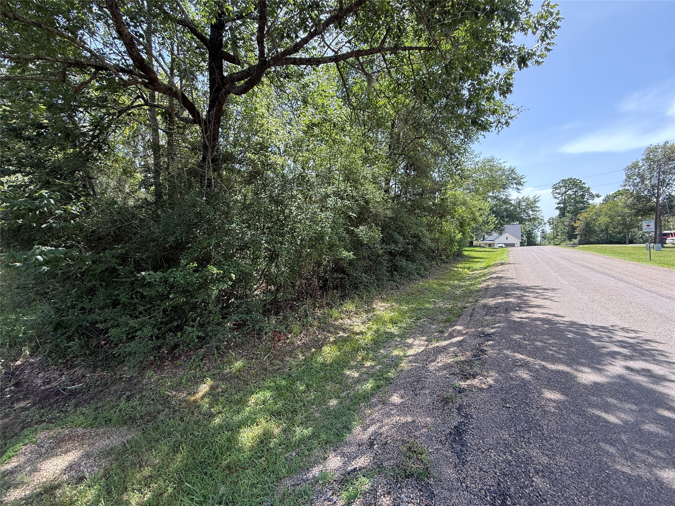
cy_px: 253
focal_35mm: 14
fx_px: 273
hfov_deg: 102.1
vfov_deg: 85.7
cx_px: 338
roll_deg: -0.2
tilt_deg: -2.2
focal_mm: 2.22
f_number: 2.2
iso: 64
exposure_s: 1/264
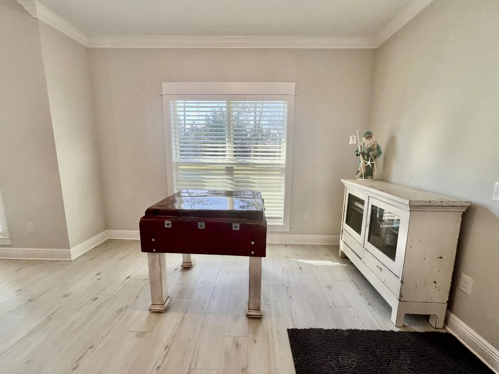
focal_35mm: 13
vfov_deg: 89.9
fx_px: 187
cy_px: 187
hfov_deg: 106.2
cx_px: 250
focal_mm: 1.57
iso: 32
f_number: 1.8
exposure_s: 1/138
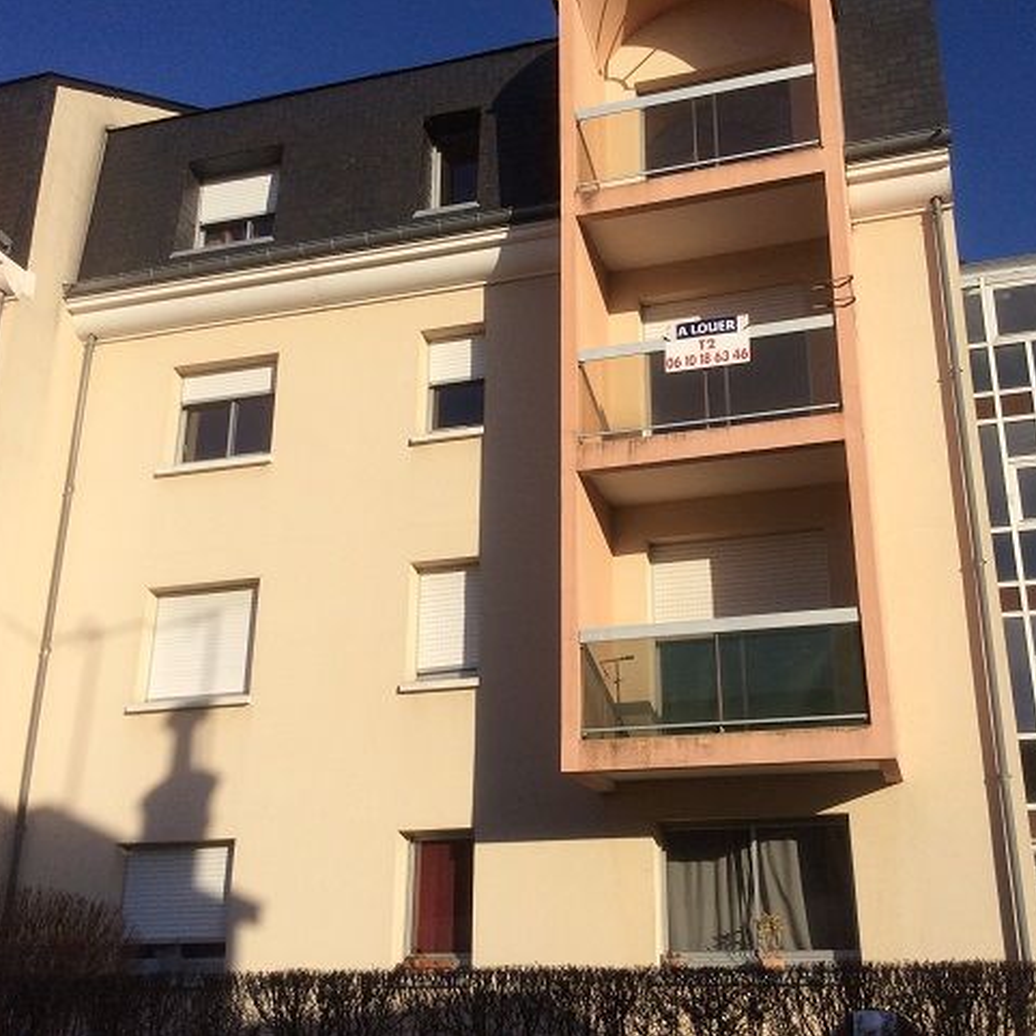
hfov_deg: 43.8
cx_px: 578
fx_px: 1287
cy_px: 518
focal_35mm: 38
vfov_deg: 43.9
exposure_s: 1/2045
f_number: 2.4
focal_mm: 3.3
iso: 32
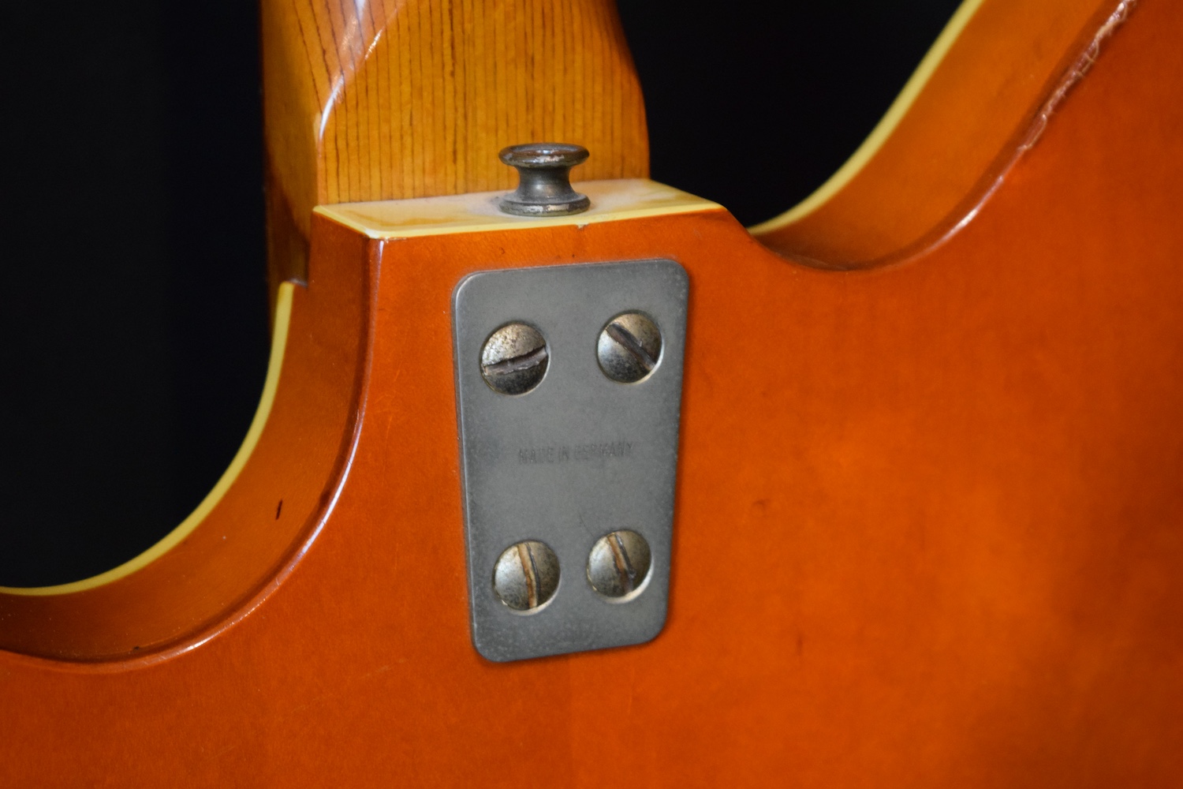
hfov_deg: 24.6
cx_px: 592
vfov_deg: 16.6
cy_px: 394
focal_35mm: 82
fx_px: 2711
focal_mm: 55
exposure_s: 1/40
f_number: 5.6
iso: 3200
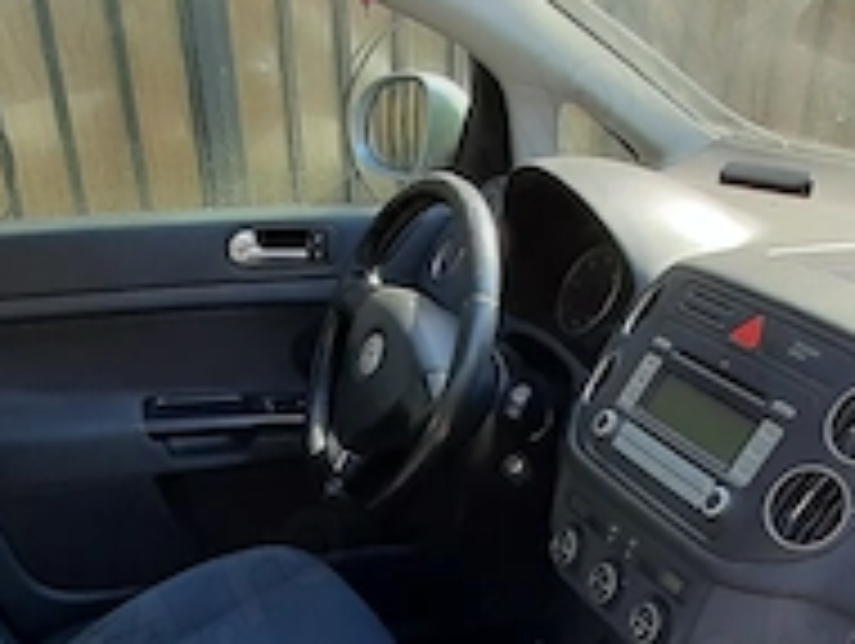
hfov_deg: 45.6
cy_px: 766
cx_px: 374
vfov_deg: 30.2
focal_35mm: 41
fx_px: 1014
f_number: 2.2
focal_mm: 1.42
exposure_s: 1/150
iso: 40
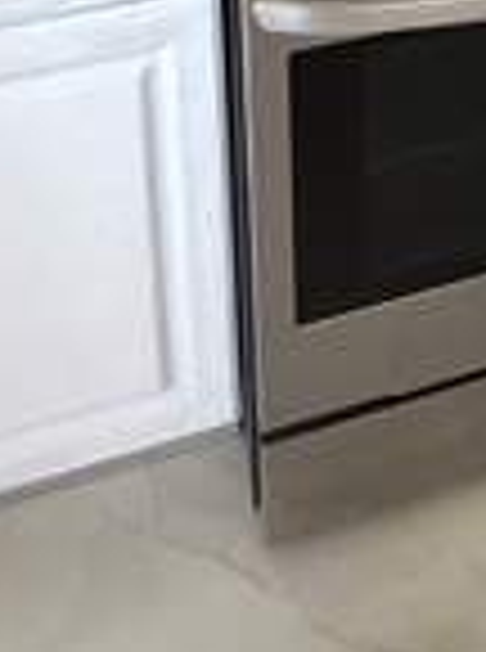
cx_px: 454
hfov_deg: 22.8
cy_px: -544
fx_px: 1166
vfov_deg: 20.7
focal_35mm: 62
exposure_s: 1/60
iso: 250
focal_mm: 2.22
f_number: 2.2
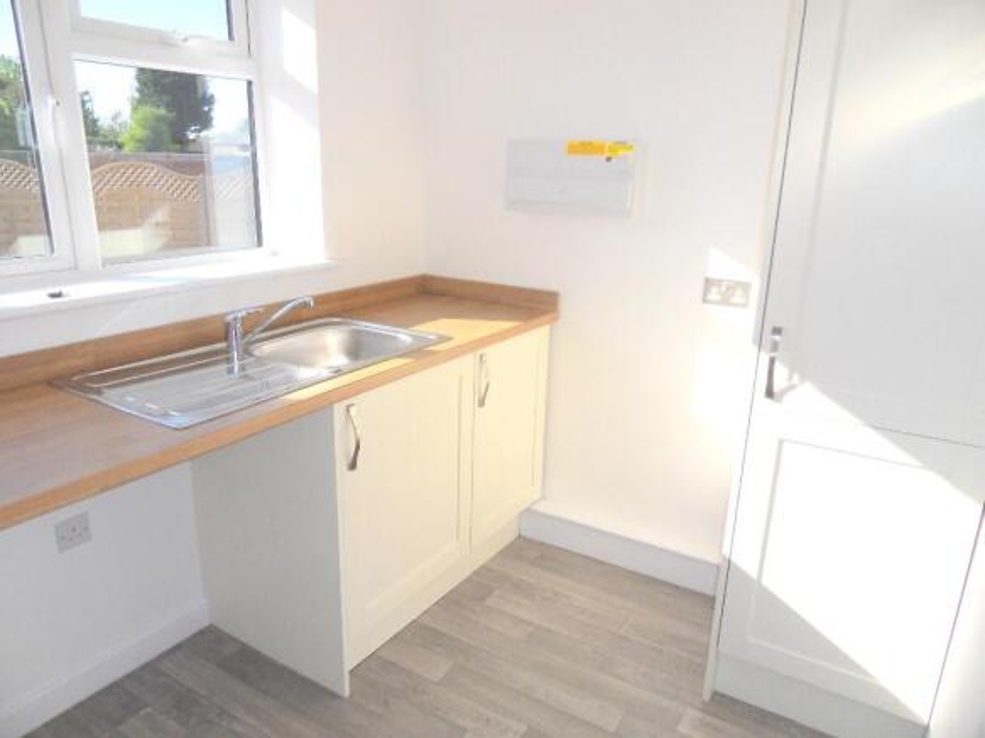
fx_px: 683
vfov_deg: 56.8
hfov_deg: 71.6
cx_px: 492
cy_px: 369
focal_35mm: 24
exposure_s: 1/250
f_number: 7.5
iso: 80
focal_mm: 4.2
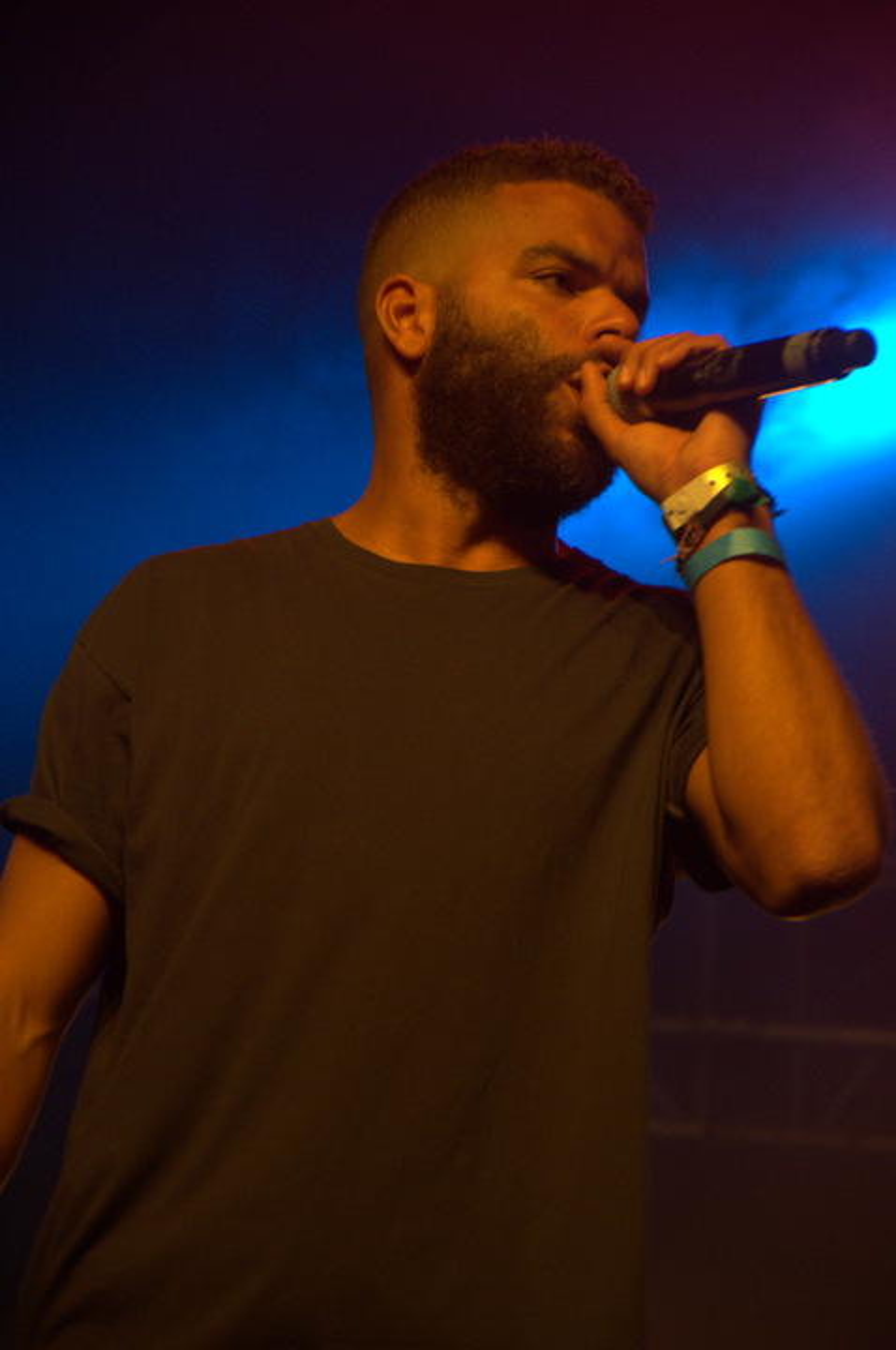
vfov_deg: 13.1
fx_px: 5897
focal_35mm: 158
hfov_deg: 8.7
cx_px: 448
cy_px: 675
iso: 3200
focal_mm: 105
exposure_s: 1/40
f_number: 5.6
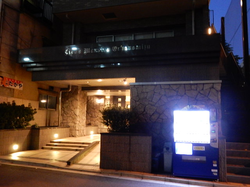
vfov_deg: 46.8
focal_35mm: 30
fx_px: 217
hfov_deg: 60.0
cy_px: 94
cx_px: 125
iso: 800
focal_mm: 5.4
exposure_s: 1/2.5
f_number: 4
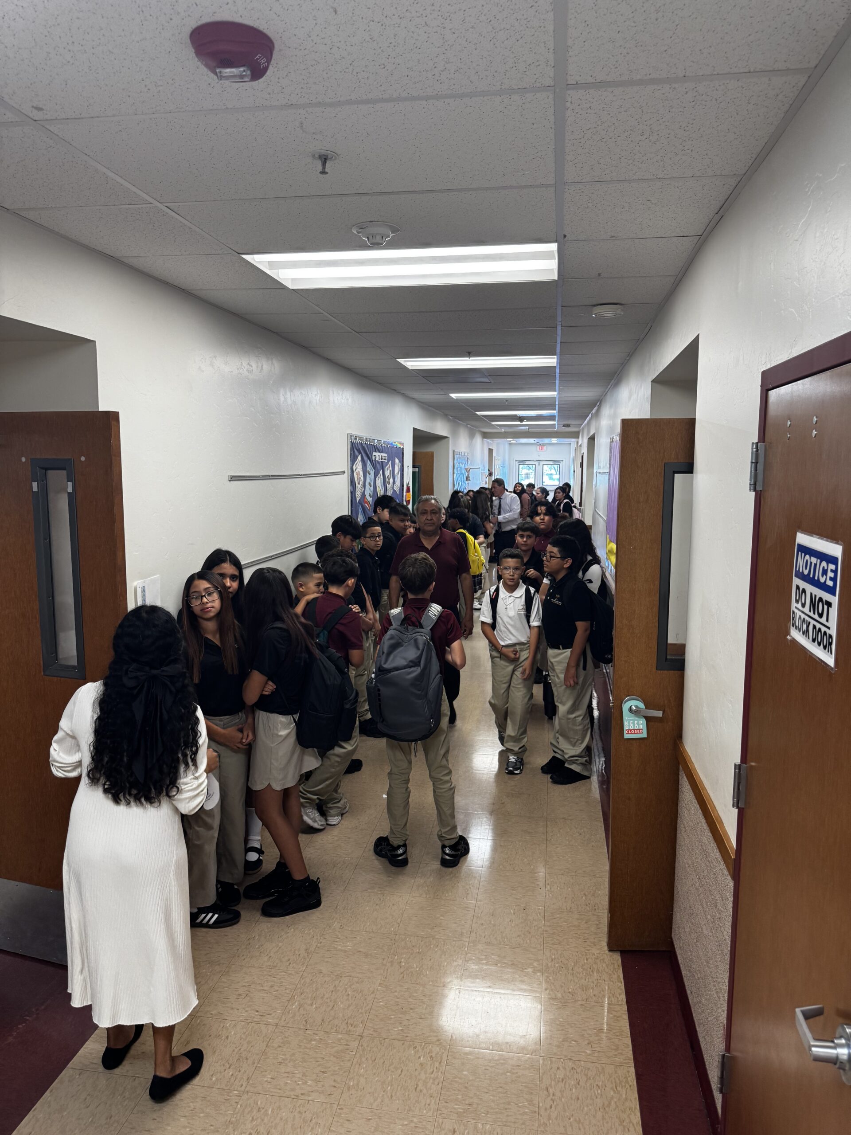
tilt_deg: -7.1
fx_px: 787
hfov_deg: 56.8
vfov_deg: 71.6
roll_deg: -1.0
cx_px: 426
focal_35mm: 24
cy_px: 568
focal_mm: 6.76
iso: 200
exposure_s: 1/120
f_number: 1.78
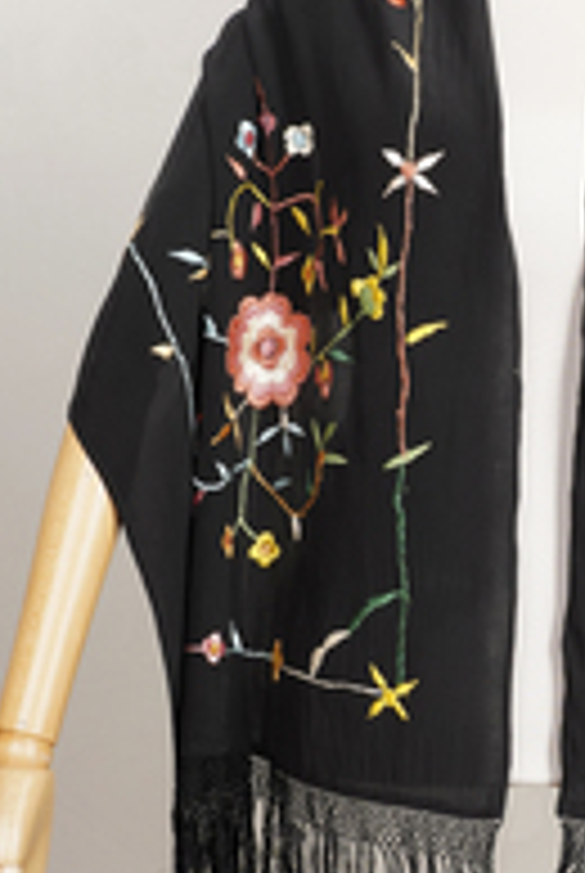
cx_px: 515
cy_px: 484
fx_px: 2332
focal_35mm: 96
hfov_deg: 14.2
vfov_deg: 21.2
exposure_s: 1/15
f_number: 6.3
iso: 320
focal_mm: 32
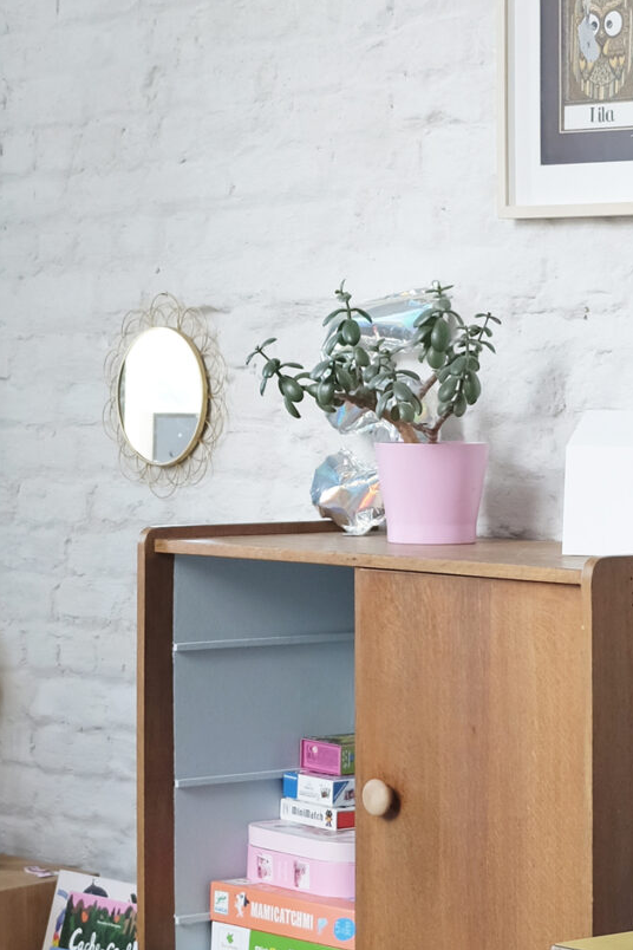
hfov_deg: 11.3
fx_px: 3191
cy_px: 403
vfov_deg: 16.9
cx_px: 174
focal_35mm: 121
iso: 250
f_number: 3.2
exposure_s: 1/85
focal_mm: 25.4
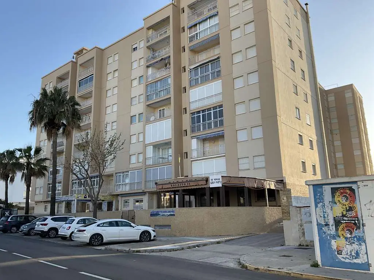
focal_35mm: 29
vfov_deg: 48.2
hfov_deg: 61.7
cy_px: 140
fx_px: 313
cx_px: 187
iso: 16
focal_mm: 3
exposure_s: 1/691
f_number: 1.8
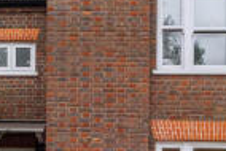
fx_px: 434
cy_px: 133
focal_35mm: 69
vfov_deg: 19.5
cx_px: 133
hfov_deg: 29.2
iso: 320
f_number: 5.6
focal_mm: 10
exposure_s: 1/160
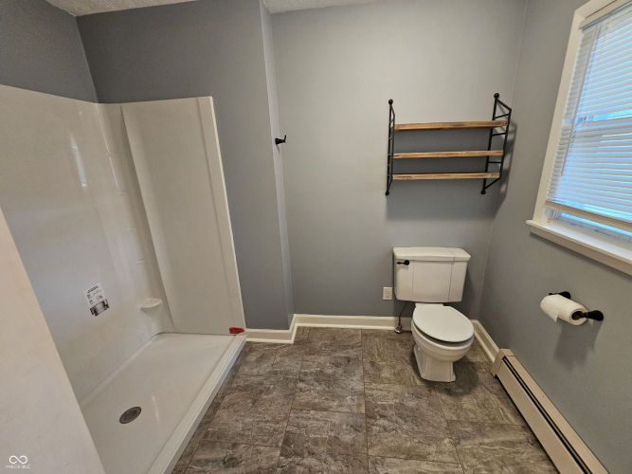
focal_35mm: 13
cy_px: 237
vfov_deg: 89.9
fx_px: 237
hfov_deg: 106.2
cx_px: 316
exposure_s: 1/60
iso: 320
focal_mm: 2.2
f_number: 2.2
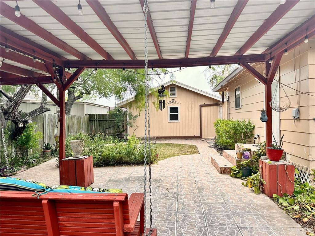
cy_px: 118
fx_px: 218
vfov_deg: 56.8
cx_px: 158
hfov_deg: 71.6
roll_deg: +0.8
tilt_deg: +1.3
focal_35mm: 24
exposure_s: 1/1107
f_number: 1.78
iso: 80
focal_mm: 6.86
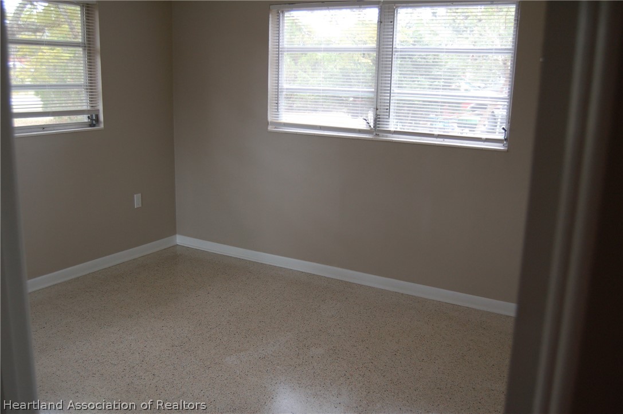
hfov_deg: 55.2
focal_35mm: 34
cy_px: 207
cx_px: 312
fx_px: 596
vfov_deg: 38.3
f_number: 3.8
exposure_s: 1/40
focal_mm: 23
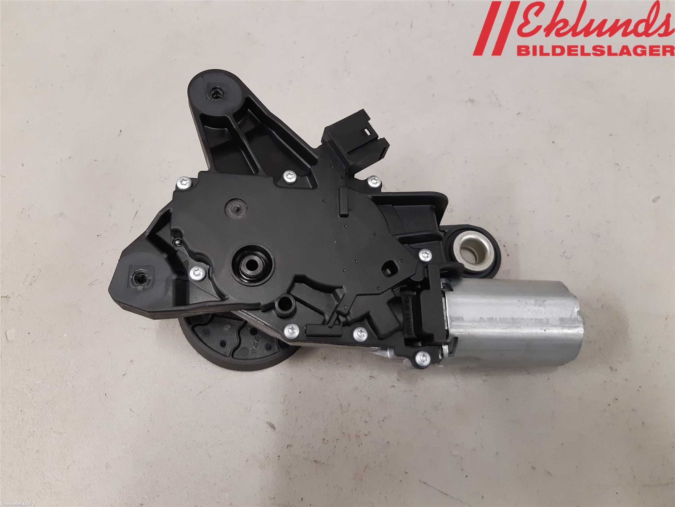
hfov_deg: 67.3
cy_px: 254
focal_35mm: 26
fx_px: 507
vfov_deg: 53.1
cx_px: 338
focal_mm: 3.93
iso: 200
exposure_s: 1/50
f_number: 1.7
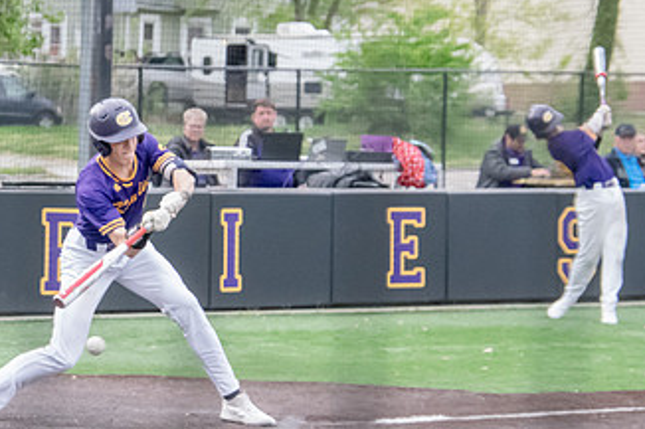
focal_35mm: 187
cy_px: 211
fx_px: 3349
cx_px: 93
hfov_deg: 11.0
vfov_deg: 7.3
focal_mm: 70
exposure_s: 1/1600
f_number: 4.5
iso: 5000
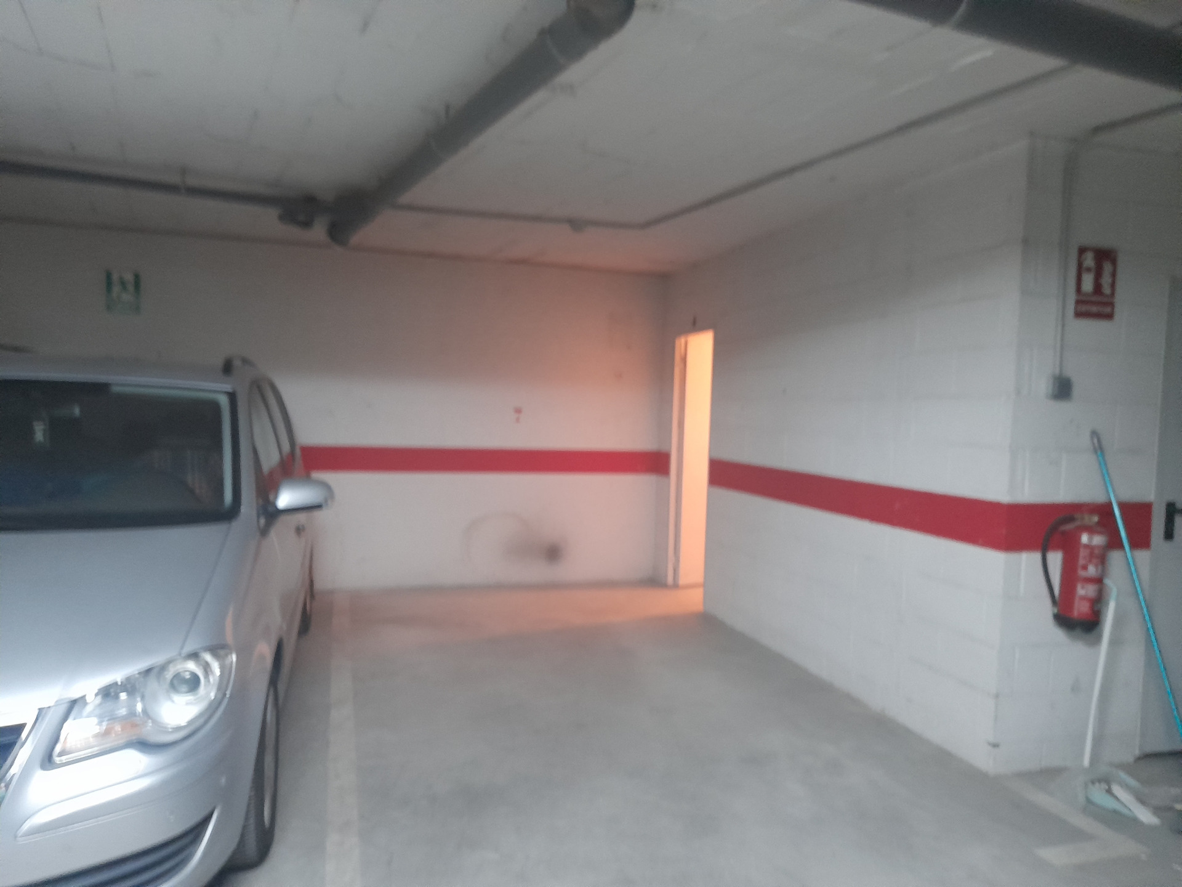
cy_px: 444
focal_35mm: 25
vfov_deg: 54.9
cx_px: 591
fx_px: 854
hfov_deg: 69.4
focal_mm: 4.6
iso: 500
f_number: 2
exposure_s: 1/10
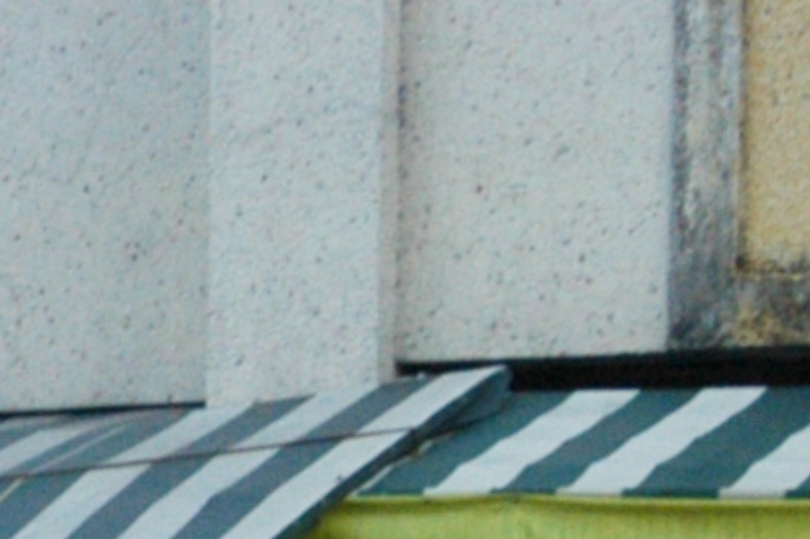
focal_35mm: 550
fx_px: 12369
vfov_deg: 2.5
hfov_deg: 3.7
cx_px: -1136
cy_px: 1848
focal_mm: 50
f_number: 8
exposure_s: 1/250
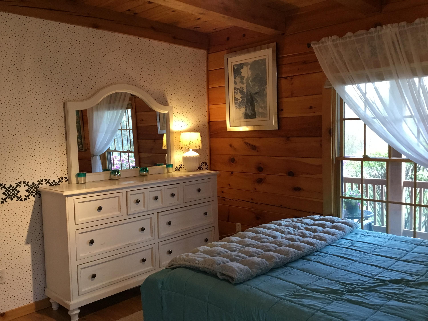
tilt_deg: -4.3
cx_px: 214
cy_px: 160
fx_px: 383
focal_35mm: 31
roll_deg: +0.9
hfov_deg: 58.4
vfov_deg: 45.4
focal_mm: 3.3
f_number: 2.4
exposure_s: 1/30
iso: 100
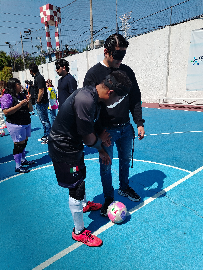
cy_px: 135
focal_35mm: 24
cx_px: 102
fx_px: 188
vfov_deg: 71.6
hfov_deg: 56.8
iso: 100
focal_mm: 5.25
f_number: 1.75
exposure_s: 1/1047
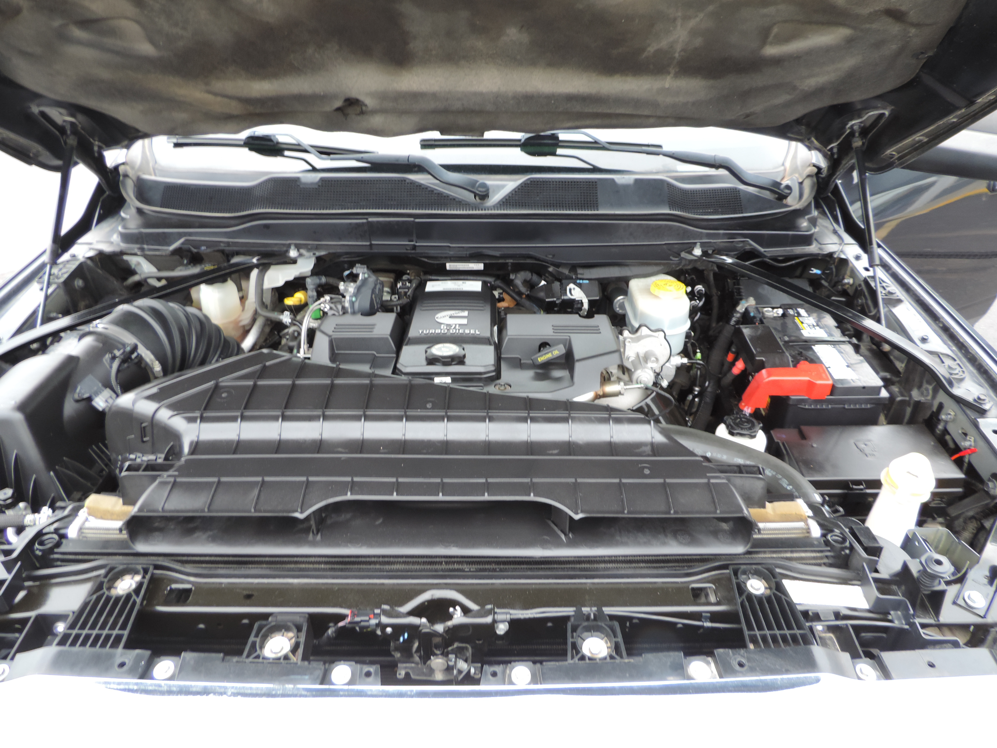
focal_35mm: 24
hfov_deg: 71.6
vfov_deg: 56.8
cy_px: 374
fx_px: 691
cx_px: 498
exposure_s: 1/30
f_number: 3
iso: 110
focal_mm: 4.3
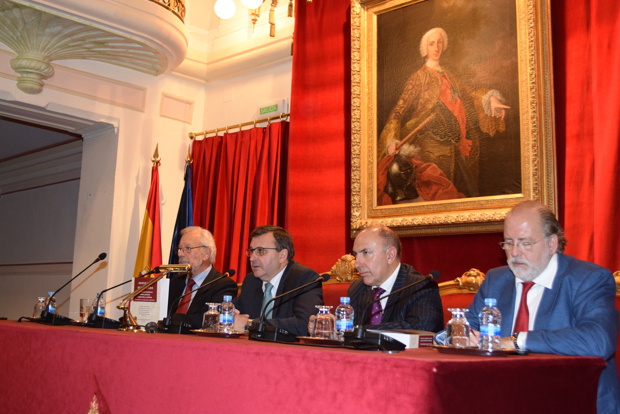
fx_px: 749
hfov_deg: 45.0
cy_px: 207
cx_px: 310
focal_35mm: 44
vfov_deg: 30.9
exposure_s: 1/60
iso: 1800
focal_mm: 29
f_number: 4.5
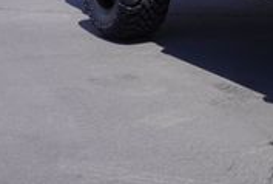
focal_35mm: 119
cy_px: -48
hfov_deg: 15.4
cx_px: 452
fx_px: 905
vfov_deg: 11.3
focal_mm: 22
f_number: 10
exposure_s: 1/160
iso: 100
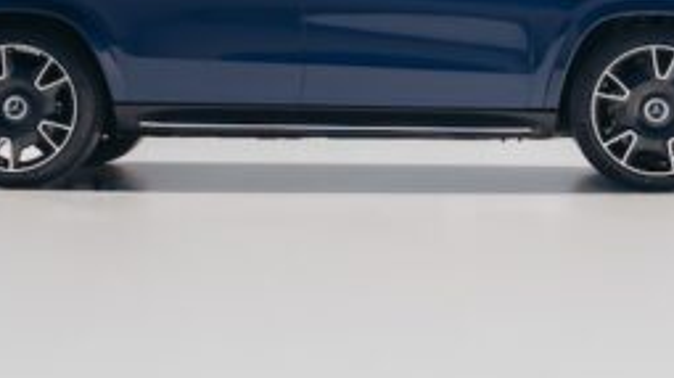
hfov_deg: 18.2
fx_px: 2107
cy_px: -50
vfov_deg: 10.1
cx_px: 333
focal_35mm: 118
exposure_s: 1/500
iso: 100
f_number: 5
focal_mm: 35
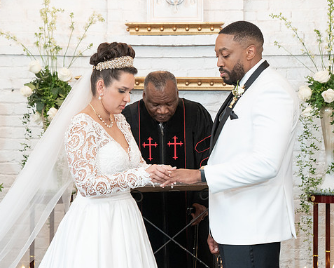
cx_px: 168
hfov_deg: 18.1
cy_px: 133
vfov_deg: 14.5
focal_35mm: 106
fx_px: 1048
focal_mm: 70
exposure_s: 1/100
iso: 2000
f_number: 4
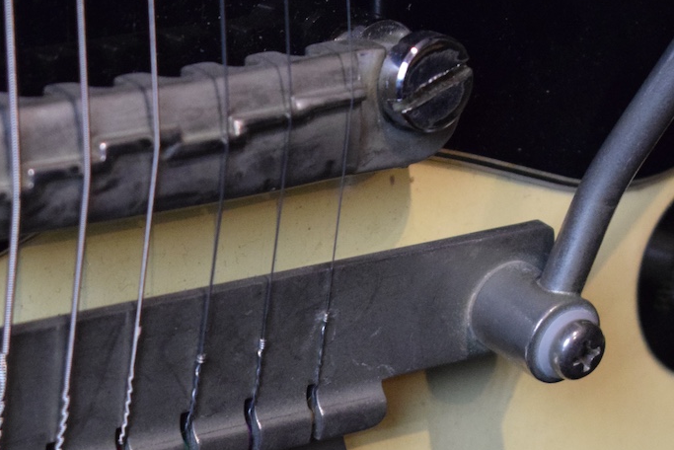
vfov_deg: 7.6
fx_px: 3392
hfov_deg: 11.3
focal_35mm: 181
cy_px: 465
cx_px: 198
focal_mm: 55
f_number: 5.6
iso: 3200
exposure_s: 1/60
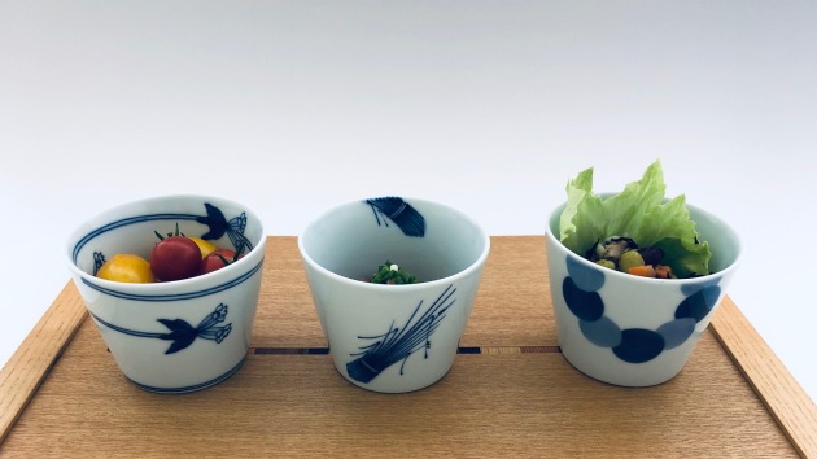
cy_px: 262
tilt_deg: -28.4
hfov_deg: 62.6
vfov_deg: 37.7
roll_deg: +0.8
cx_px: 403
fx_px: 671
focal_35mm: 31
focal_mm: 3.99
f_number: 1.8
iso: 40
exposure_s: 1/20
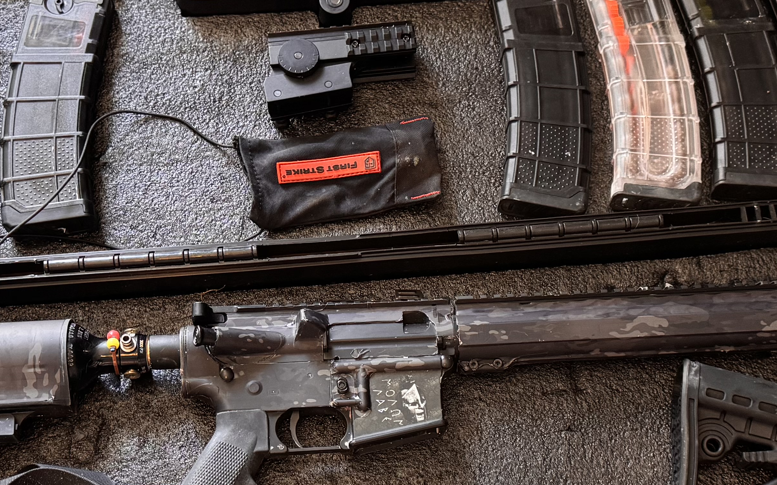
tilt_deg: -71.6
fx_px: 1271
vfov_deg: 21.5
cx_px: 379
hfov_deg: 34.0
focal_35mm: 60
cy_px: 347
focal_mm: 6.76
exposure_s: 1/60
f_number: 1.78
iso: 400
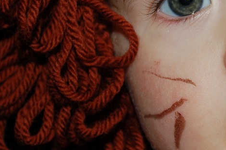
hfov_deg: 11.2
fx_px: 1135
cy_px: 69
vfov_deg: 7.6
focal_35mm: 181
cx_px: 247
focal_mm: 44
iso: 200
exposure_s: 1/125
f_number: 5.6
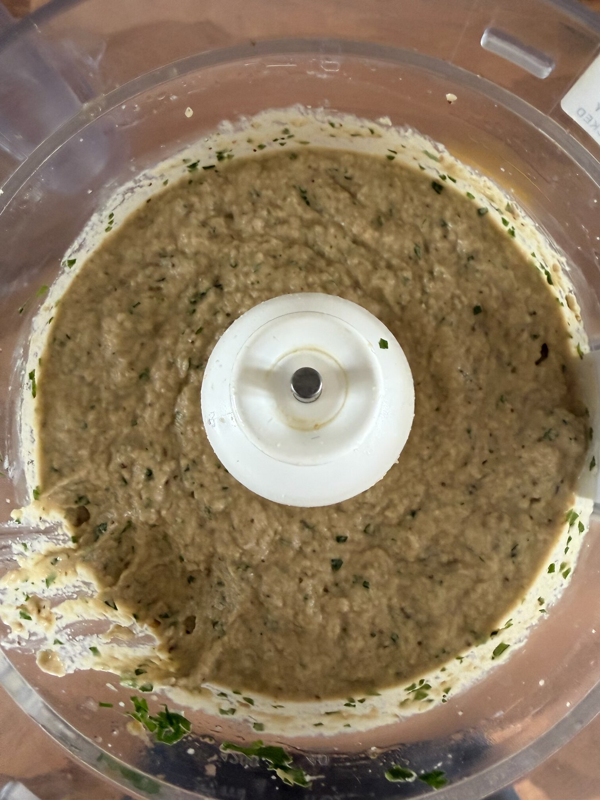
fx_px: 555
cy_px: 400
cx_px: 300
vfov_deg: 71.6
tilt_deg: -82.1
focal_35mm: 24
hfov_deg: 56.8
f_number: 2.2
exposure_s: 1/60
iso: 320
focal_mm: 2.22
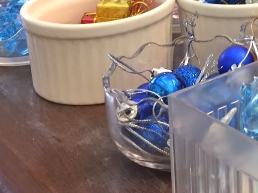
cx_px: 328
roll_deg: +2.0
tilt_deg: -7.6
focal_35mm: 92
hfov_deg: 19.7
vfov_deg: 14.8
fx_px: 686
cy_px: -106
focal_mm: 4.15
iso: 125
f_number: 2.2
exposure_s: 1/30
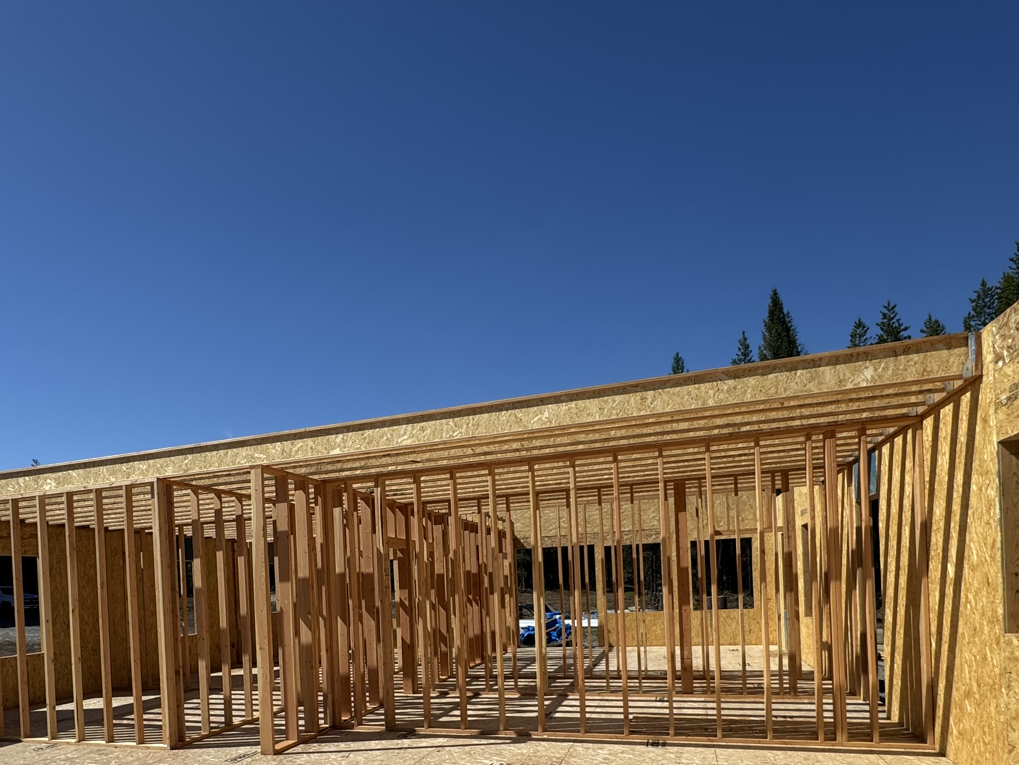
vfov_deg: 53.7
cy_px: 592
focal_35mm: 24
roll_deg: +2.0
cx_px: 412
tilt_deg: -0.1
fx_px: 706
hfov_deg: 70.9
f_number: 2.2
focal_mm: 2.22
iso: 50
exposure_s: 1/3390
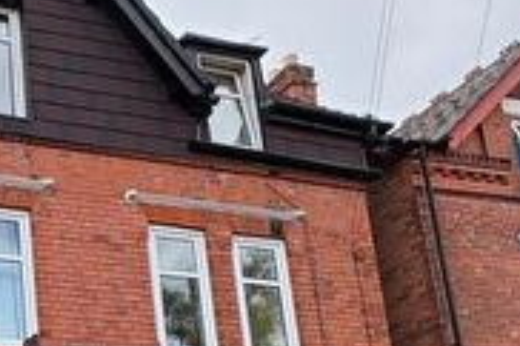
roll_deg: +1.3
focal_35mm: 56
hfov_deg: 29.8
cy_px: 430
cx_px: -126
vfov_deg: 22.1
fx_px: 808
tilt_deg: +14.2
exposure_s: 1/552
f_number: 2.2
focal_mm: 2.22
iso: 40
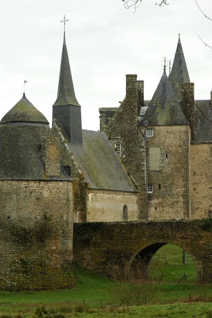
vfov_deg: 18.5
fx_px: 978
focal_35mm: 111
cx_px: 106
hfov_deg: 12.4
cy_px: 189
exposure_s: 1/80
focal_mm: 55
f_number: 8
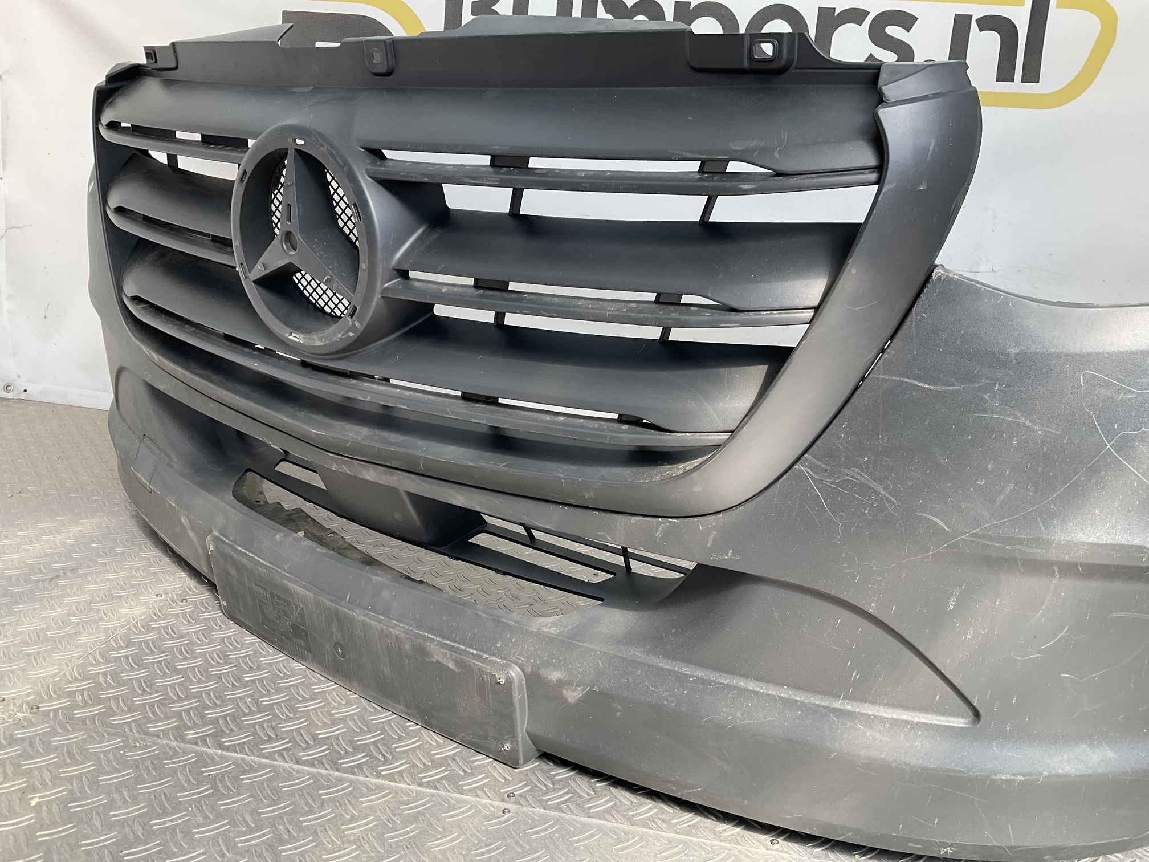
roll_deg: -5.9
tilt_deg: -16.3
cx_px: 574
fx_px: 963
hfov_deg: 61.7
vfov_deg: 48.2
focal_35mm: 29
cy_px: 431
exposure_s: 1/148
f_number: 1.8
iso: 16
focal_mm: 3
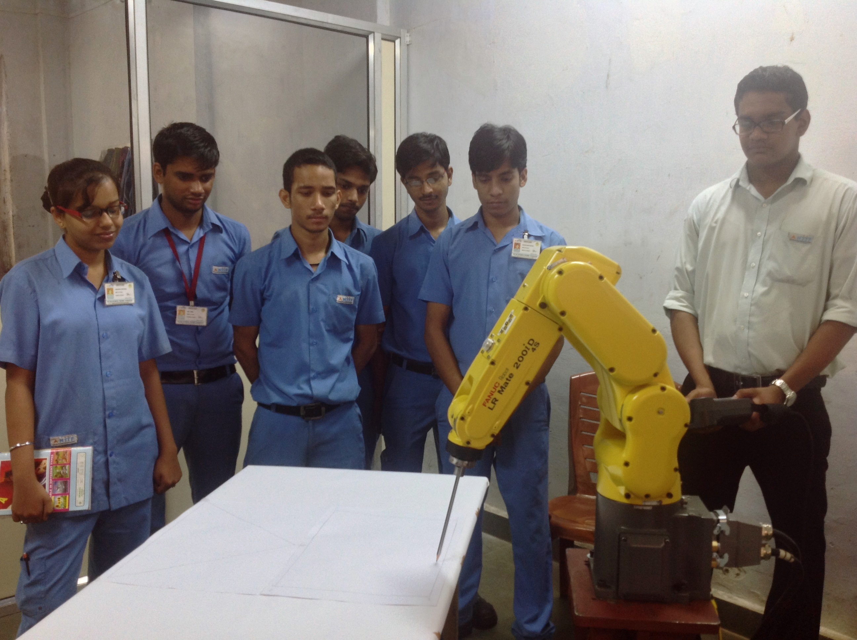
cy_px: 320
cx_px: 428
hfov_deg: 52.7
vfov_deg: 40.6
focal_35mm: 35
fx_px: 865
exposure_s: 1/17
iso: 64
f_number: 2.4
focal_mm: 4.28
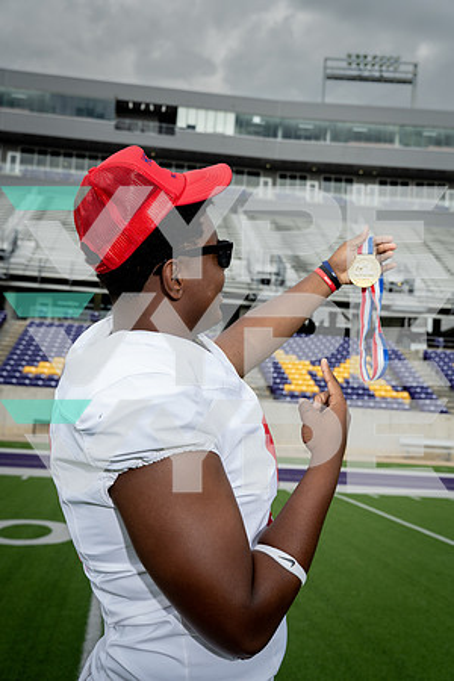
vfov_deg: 47.4
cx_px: 227
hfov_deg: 32.6
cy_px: 340
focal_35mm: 41
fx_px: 776
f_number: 5.6
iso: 640
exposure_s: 1/250
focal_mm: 41
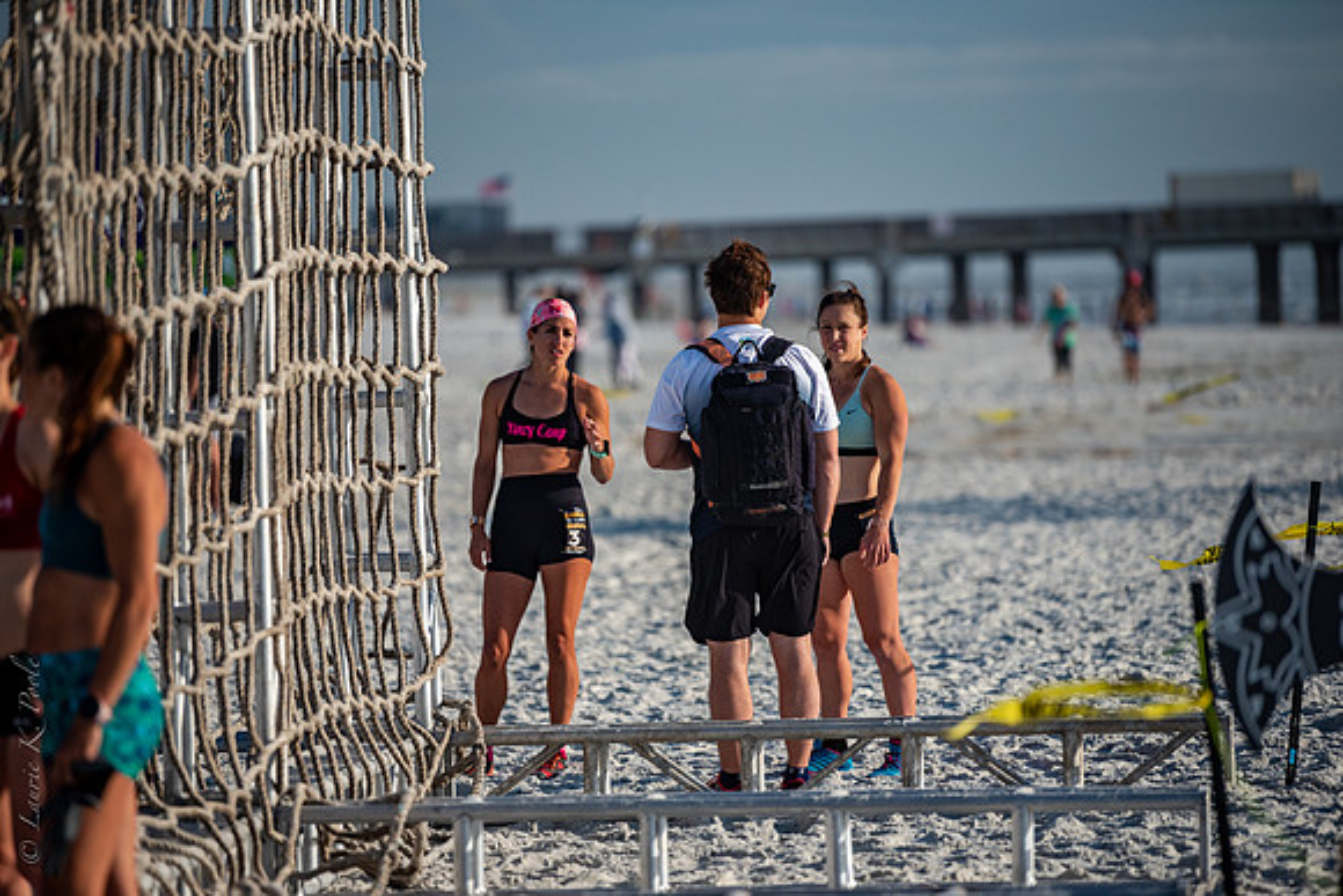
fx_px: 7463
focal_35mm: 200
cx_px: 672
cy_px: 448
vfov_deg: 6.9
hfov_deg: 10.3
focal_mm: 200
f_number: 2.8
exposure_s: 1/4000
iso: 640
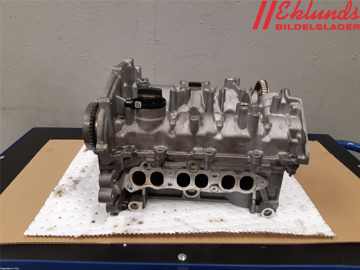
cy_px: 135
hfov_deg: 67.3
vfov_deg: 53.1
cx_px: 180
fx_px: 270
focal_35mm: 26
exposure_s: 1/50
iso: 100
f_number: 1.7
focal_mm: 3.93
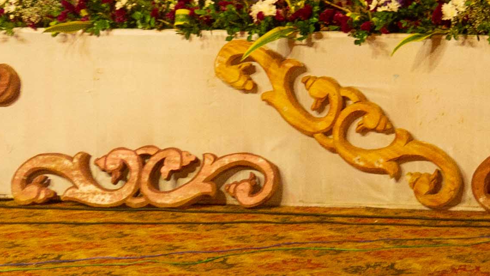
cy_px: -111
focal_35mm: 132
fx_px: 1715
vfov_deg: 9.0
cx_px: 844
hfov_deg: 14.5
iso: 800
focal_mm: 16
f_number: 3.5
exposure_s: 1/60
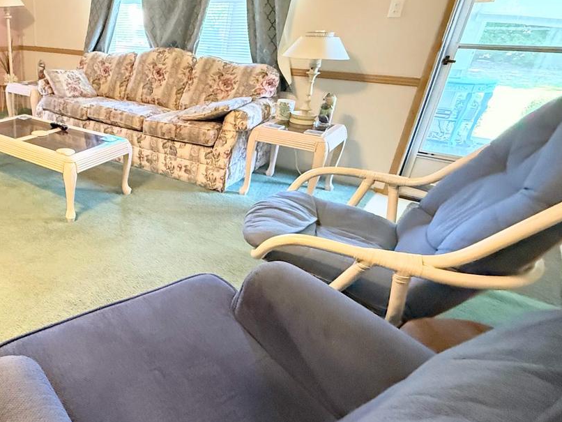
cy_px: 195
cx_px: 88
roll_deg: -0.8
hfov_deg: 61.6
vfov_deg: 54.8
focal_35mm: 25
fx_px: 406
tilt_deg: -25.0
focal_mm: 2.22
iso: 1000
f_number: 2.2
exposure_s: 1/60
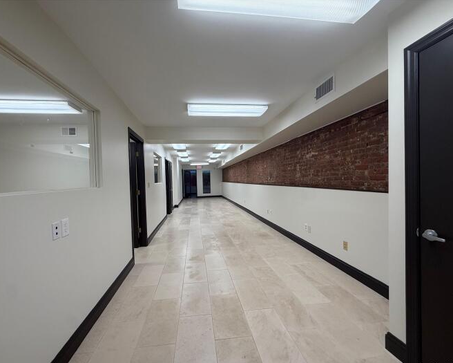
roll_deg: +1.0
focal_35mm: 15
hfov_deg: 96.7
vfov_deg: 84.0
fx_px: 201
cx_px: 218
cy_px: 185
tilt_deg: -1.6
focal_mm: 2.22
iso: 80
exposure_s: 1/120
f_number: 2.2
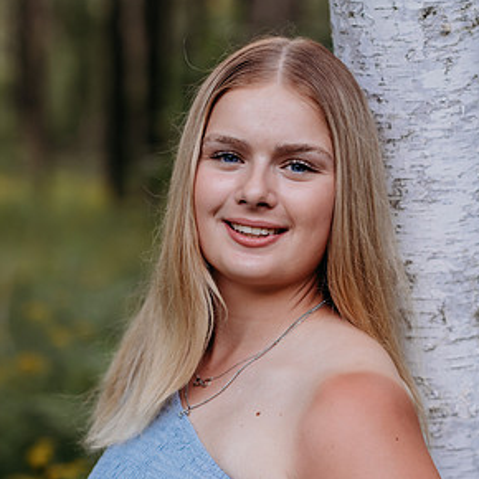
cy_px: 299
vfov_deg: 15.5
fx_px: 1753
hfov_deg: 15.6
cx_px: 243
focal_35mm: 112
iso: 640
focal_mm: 85
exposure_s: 1/200
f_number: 3.2
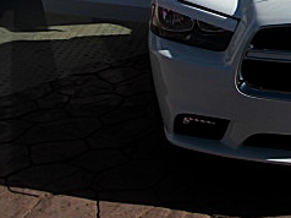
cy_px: -16
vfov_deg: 14.9
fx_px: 815
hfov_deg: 18.7
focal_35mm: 97
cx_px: 385
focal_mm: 6.3
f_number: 7.9
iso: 50
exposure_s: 1/160
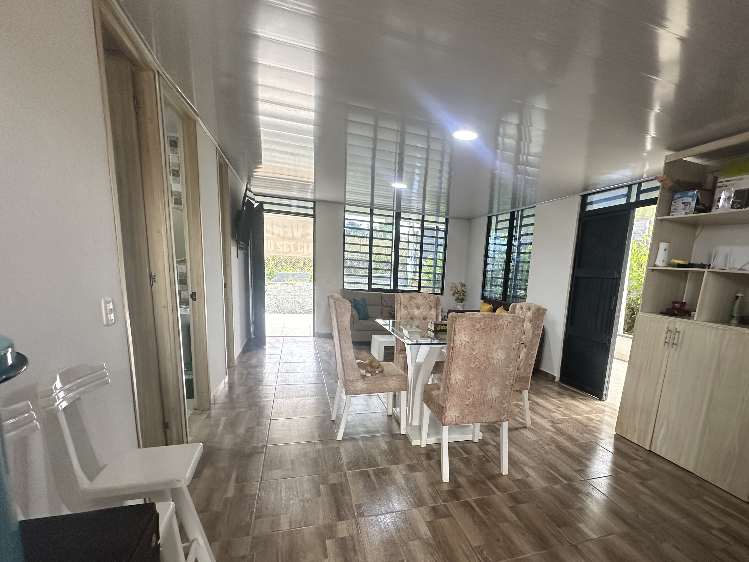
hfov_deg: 86.7
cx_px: 448
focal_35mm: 18
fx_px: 389
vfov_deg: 70.4
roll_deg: -5.0
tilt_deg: -9.3
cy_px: 351
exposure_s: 1/99
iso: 250
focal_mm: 2.22
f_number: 2.2
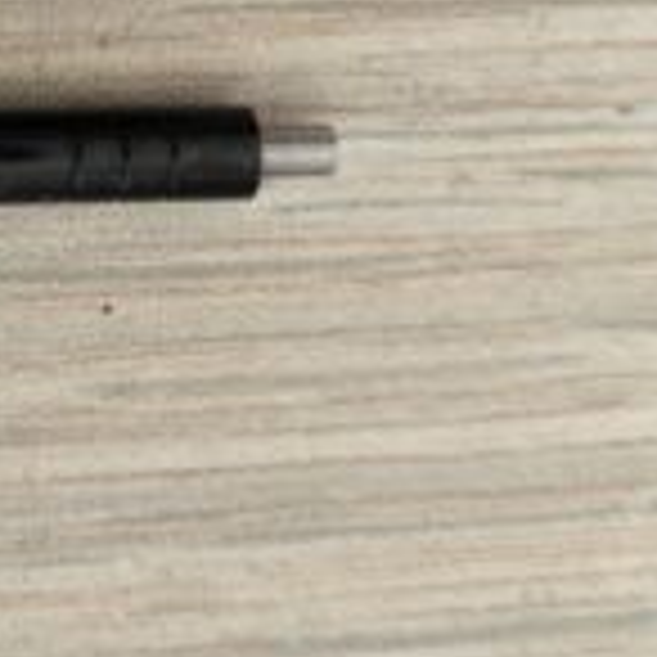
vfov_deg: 19.3
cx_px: -176
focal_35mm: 87
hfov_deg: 18.7
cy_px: -32
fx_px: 1868
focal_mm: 5.59
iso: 400
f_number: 1.8
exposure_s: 1/50
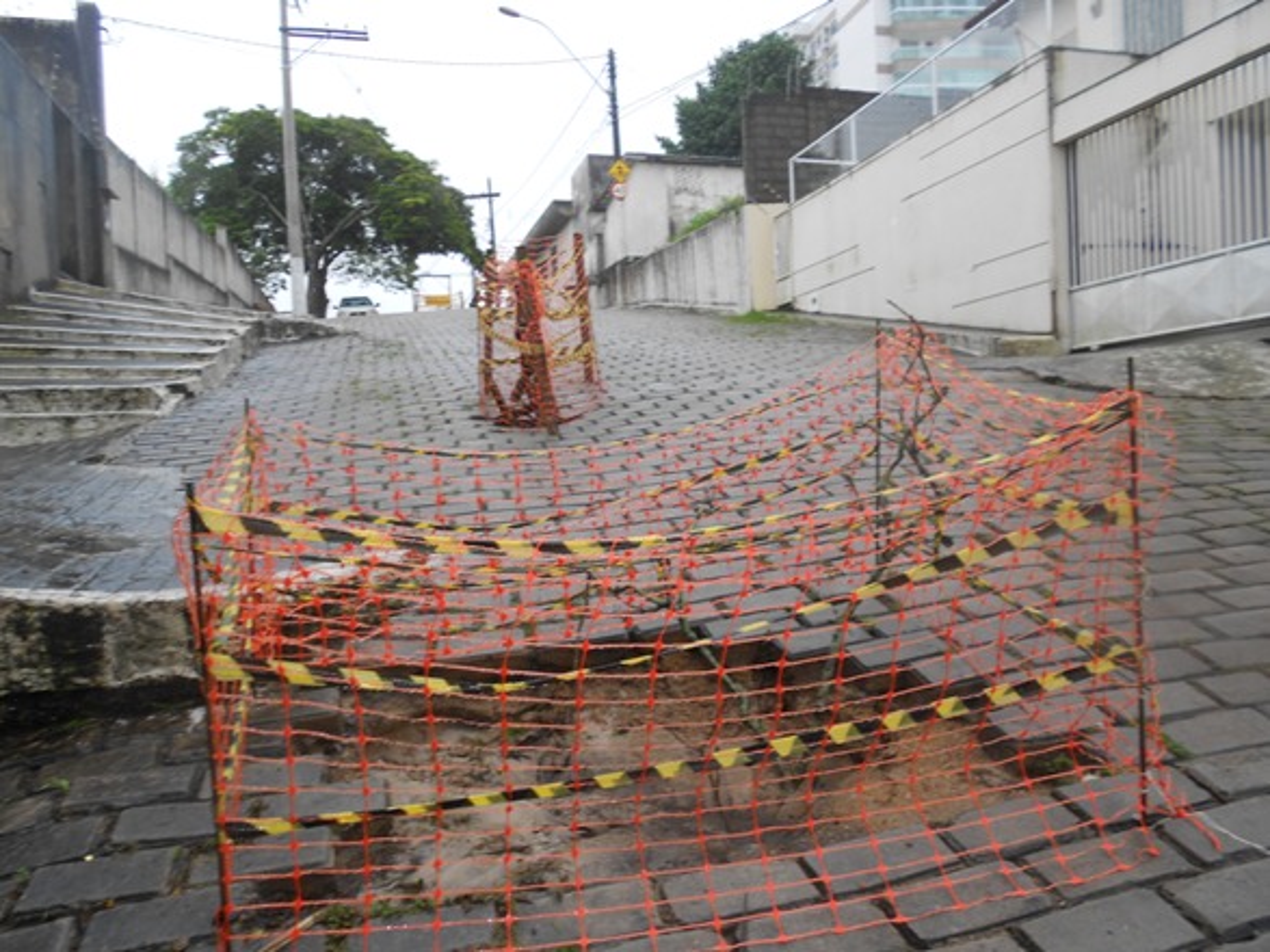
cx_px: 635
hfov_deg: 67.3
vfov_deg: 53.0
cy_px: 476
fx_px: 954
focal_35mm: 26
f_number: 3.2
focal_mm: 4.6
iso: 80
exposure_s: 1/60
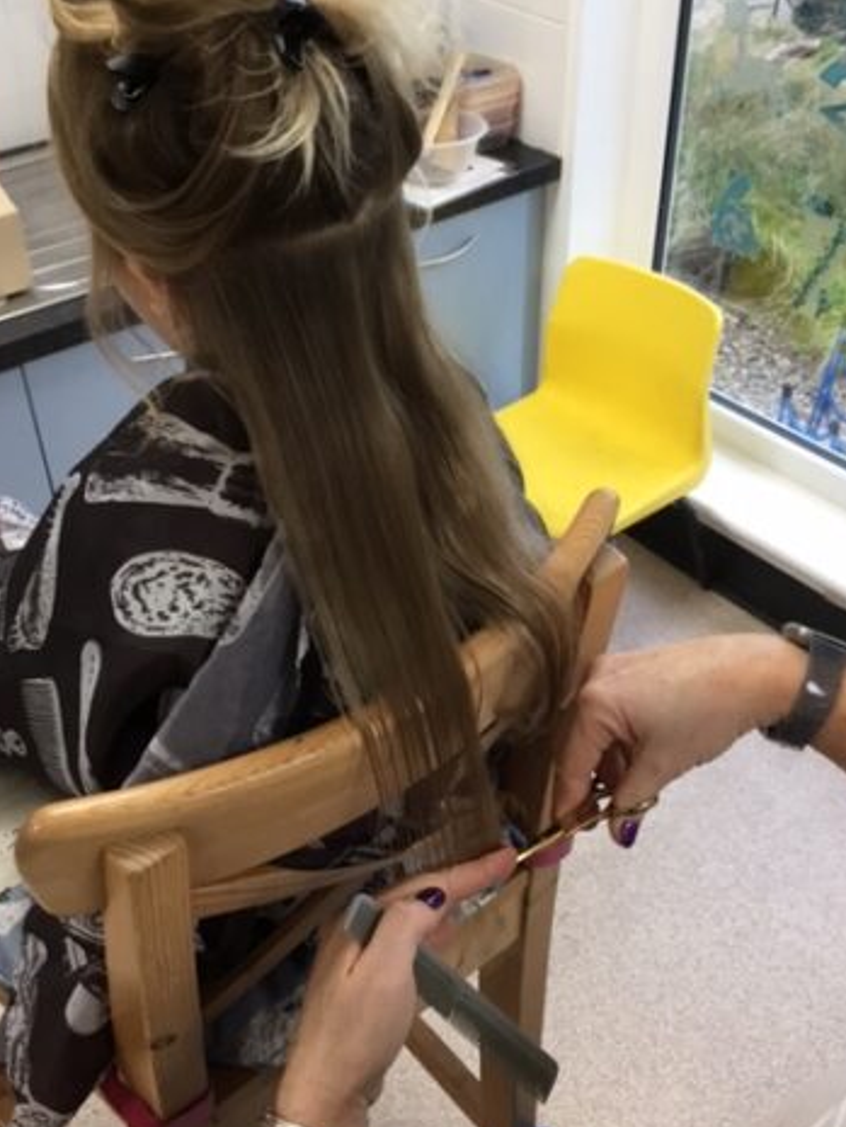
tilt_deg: -41.5
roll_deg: +0.3
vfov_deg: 46.6
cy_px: 645
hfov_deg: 35.9
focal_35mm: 40
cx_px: 482
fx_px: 1303
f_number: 2.4
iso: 64
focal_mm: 3.3
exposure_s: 1/33
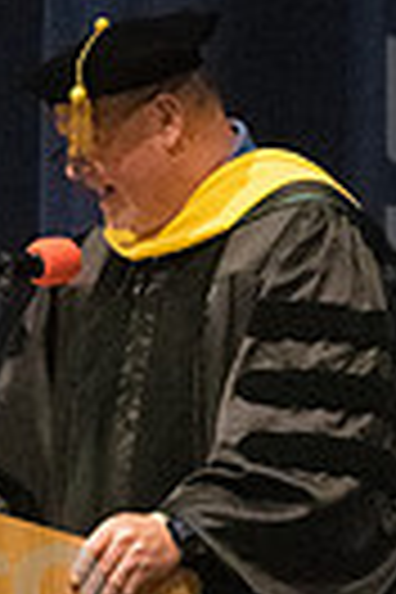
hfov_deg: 2.0
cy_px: 639
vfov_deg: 3.0
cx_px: -2
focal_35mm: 688
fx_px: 11351
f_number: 4.5
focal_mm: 135
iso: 8000
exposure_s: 1/250
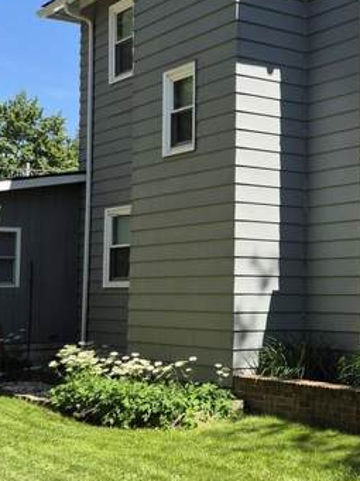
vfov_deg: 29.8
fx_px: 901
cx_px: 424
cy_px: 231
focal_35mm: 65
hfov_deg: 21.1
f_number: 1.8
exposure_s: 1/1068
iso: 25
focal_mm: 5.4
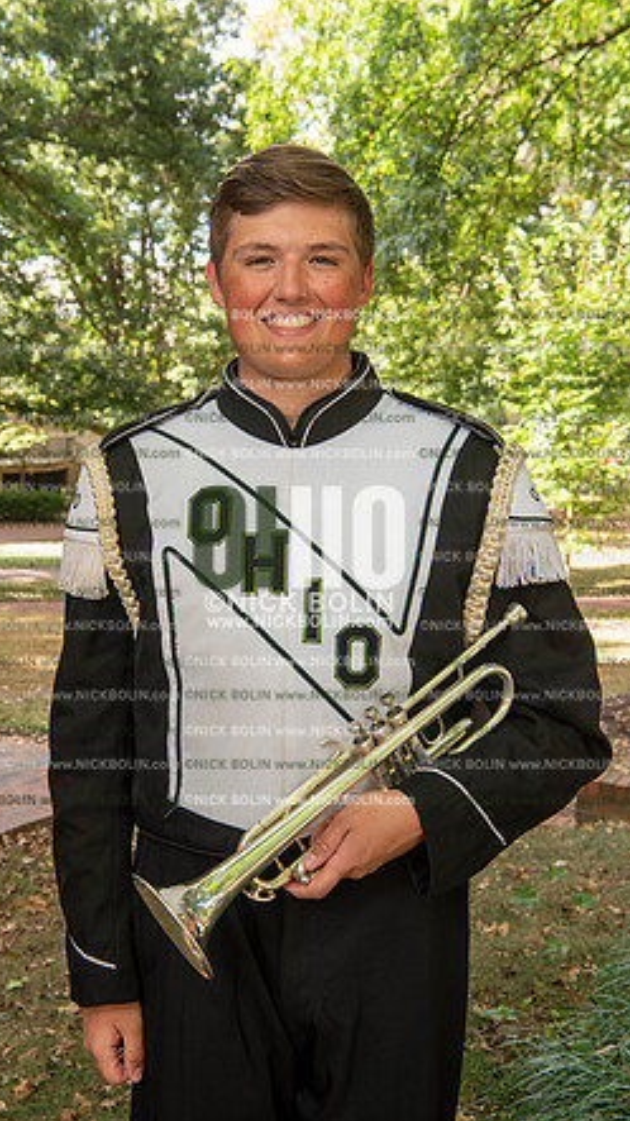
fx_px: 1456
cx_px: 299
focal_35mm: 49
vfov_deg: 42.1
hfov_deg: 24.4
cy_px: 557
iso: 500
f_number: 8
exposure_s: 1/100
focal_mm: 46
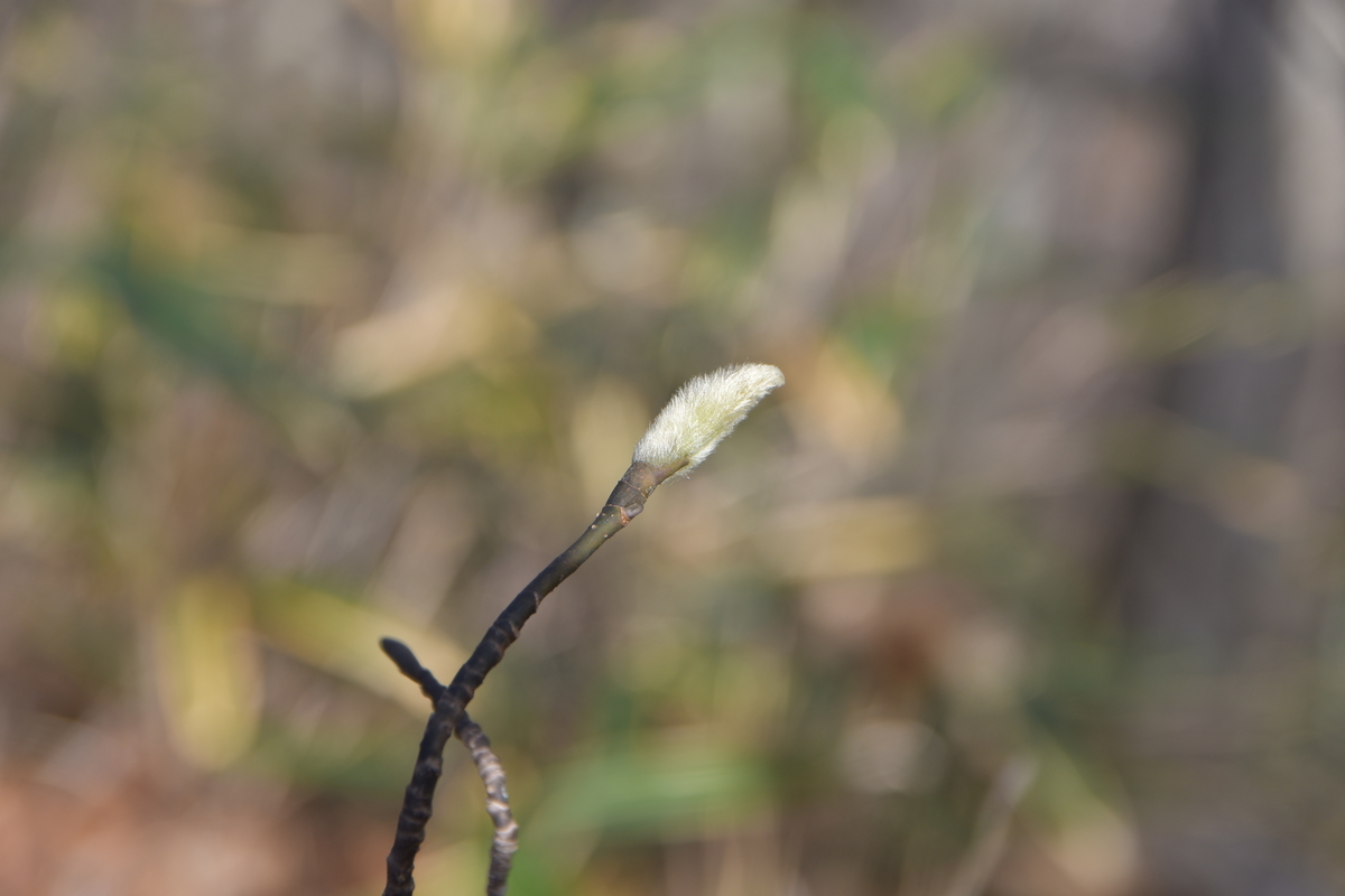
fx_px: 3923
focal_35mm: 105
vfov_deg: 13.0
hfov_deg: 19.5
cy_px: 448
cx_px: 672
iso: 125
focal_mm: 70
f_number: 5
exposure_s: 1/400
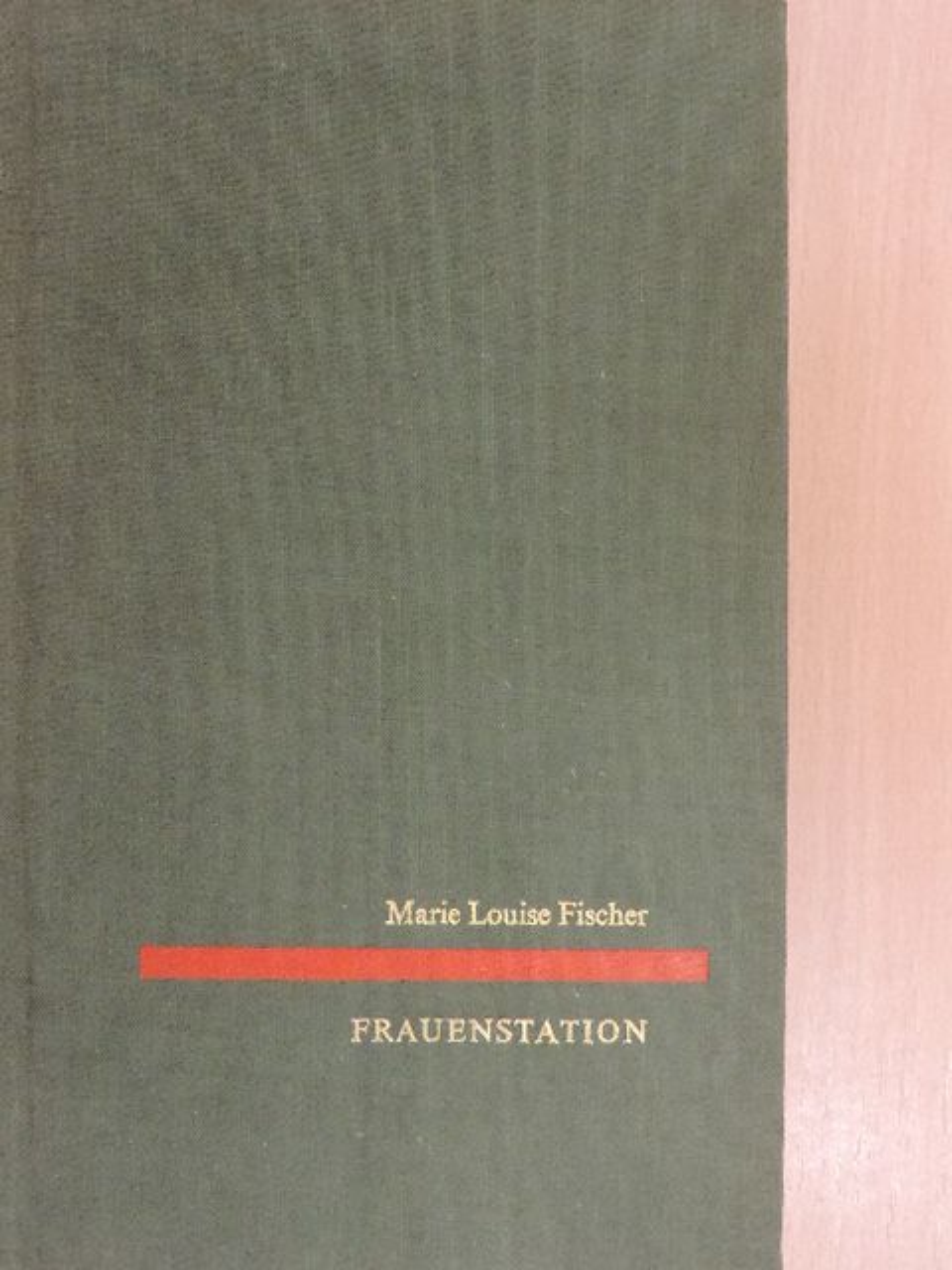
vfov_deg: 46.8
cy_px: 635
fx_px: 1467
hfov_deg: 36.0
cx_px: 476
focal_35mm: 40
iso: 1600
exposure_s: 1/50
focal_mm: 7.1
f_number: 3.3
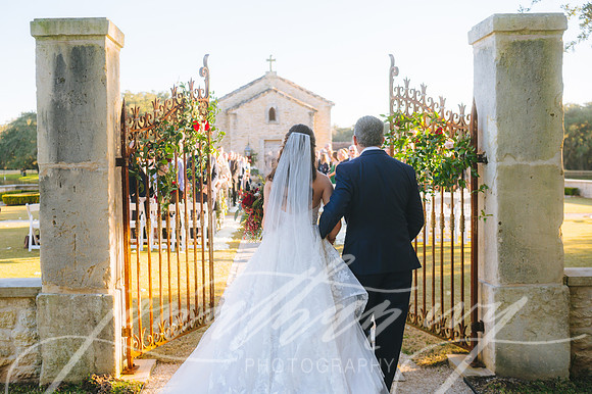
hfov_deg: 48.2
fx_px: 661
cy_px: 193
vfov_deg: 33.2
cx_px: 262
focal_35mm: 40
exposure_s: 1/640
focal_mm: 36
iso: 100
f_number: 3.5
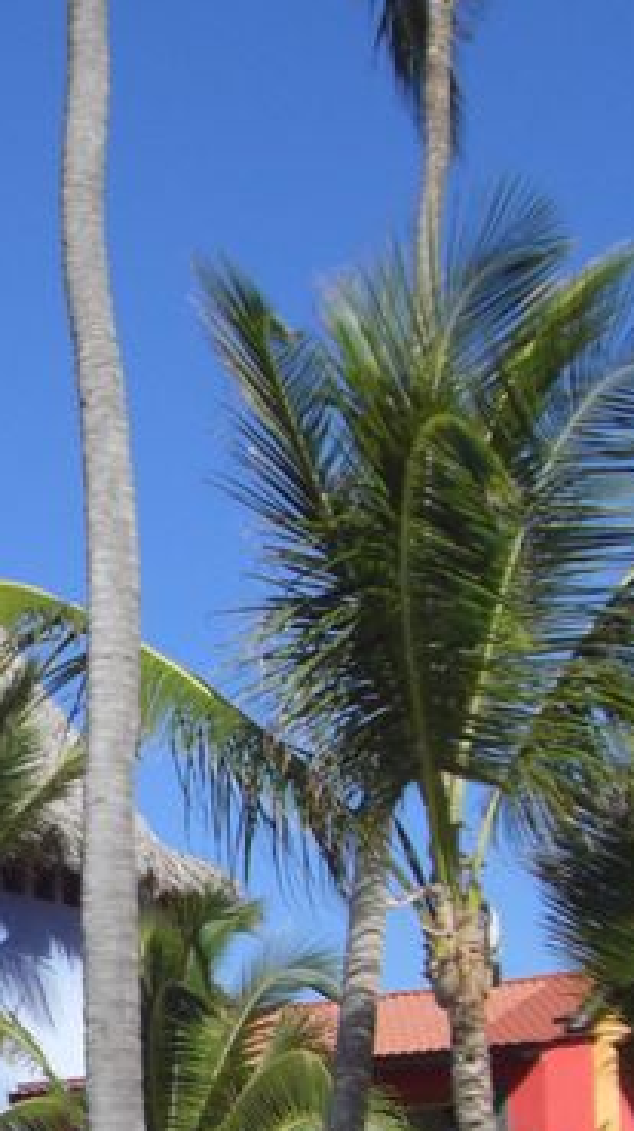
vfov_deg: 18.5
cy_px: 880
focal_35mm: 115
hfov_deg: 10.2
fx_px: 3444
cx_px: -300
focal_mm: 6.2
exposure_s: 1/160
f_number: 8
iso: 64
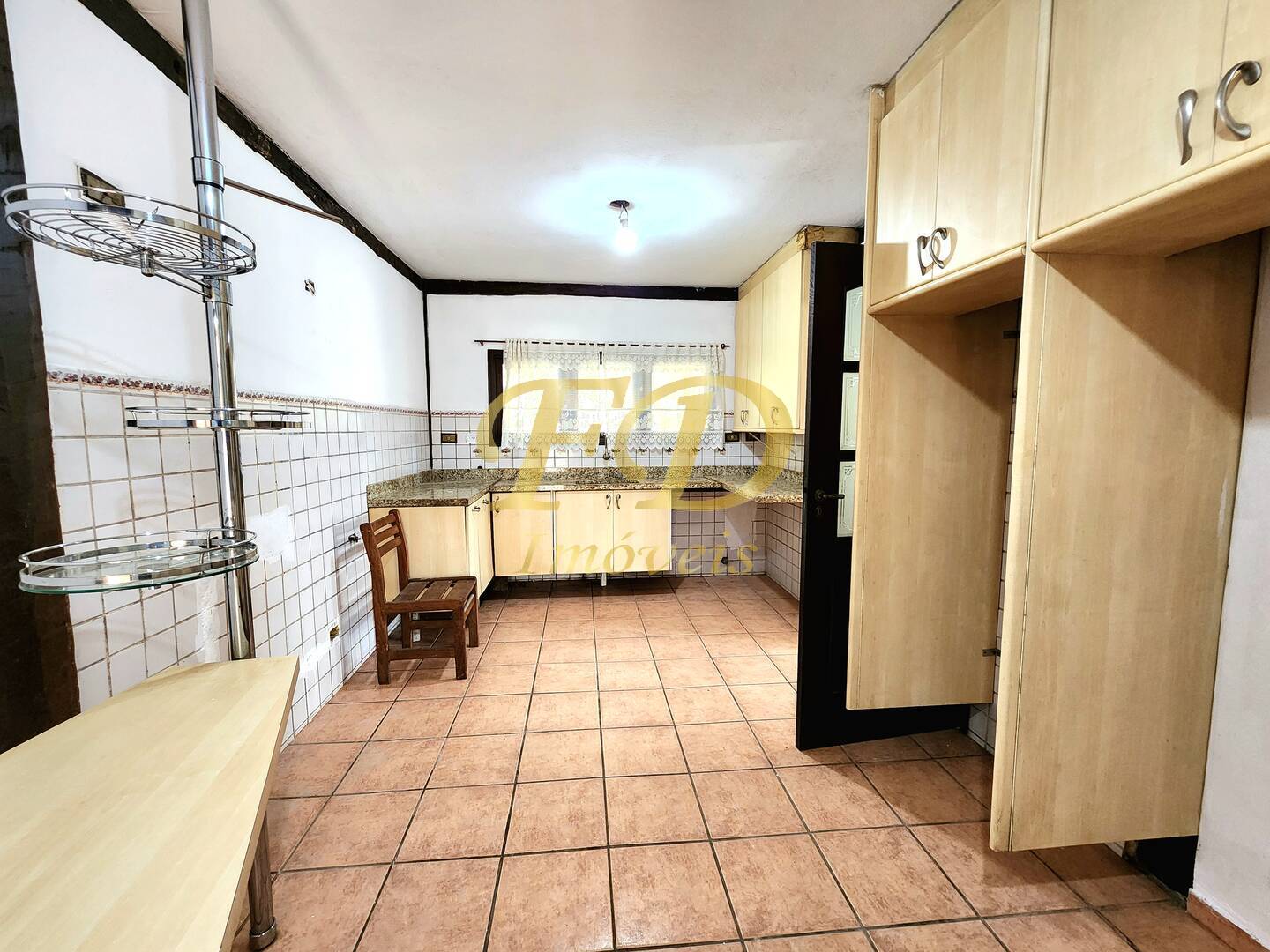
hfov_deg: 106.2
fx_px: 477
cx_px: 635
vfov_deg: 89.9
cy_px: 476
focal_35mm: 13
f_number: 2.2
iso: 320
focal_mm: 2.2
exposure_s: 1/60.2
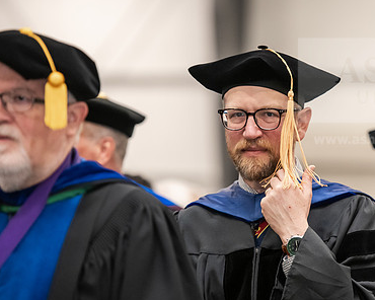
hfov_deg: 7.9
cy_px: 161
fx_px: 2697
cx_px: 268
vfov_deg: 6.4
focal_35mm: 243
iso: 2500
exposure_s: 1/200
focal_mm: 165
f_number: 3.2
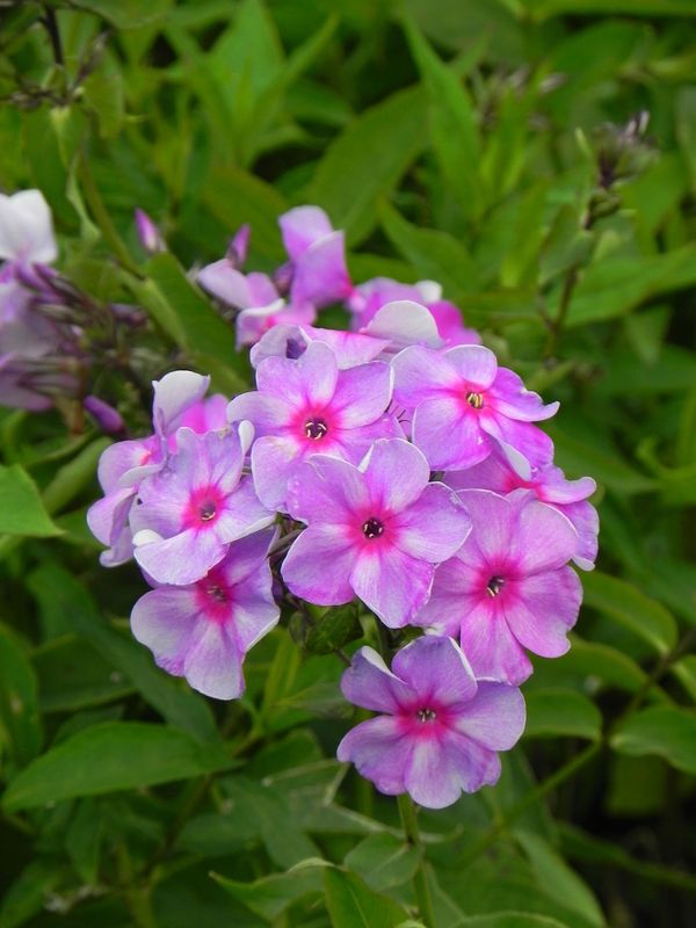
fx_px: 9034
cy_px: 464
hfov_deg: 4.4
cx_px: 348
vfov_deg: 5.9
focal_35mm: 337
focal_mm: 59.9
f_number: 5.6
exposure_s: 1/200
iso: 160
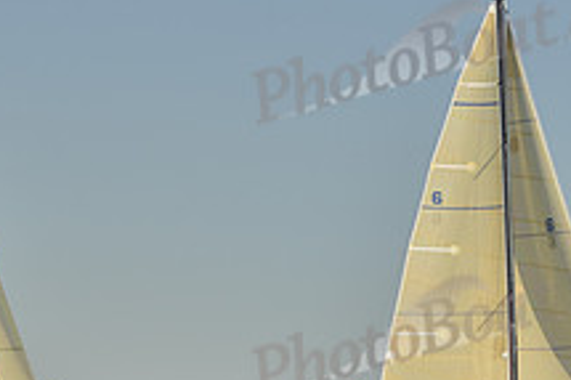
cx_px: 117
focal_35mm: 189
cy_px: 230
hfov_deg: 10.9
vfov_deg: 7.3
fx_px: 2995
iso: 200
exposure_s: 1/1250
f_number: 4.5
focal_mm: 70
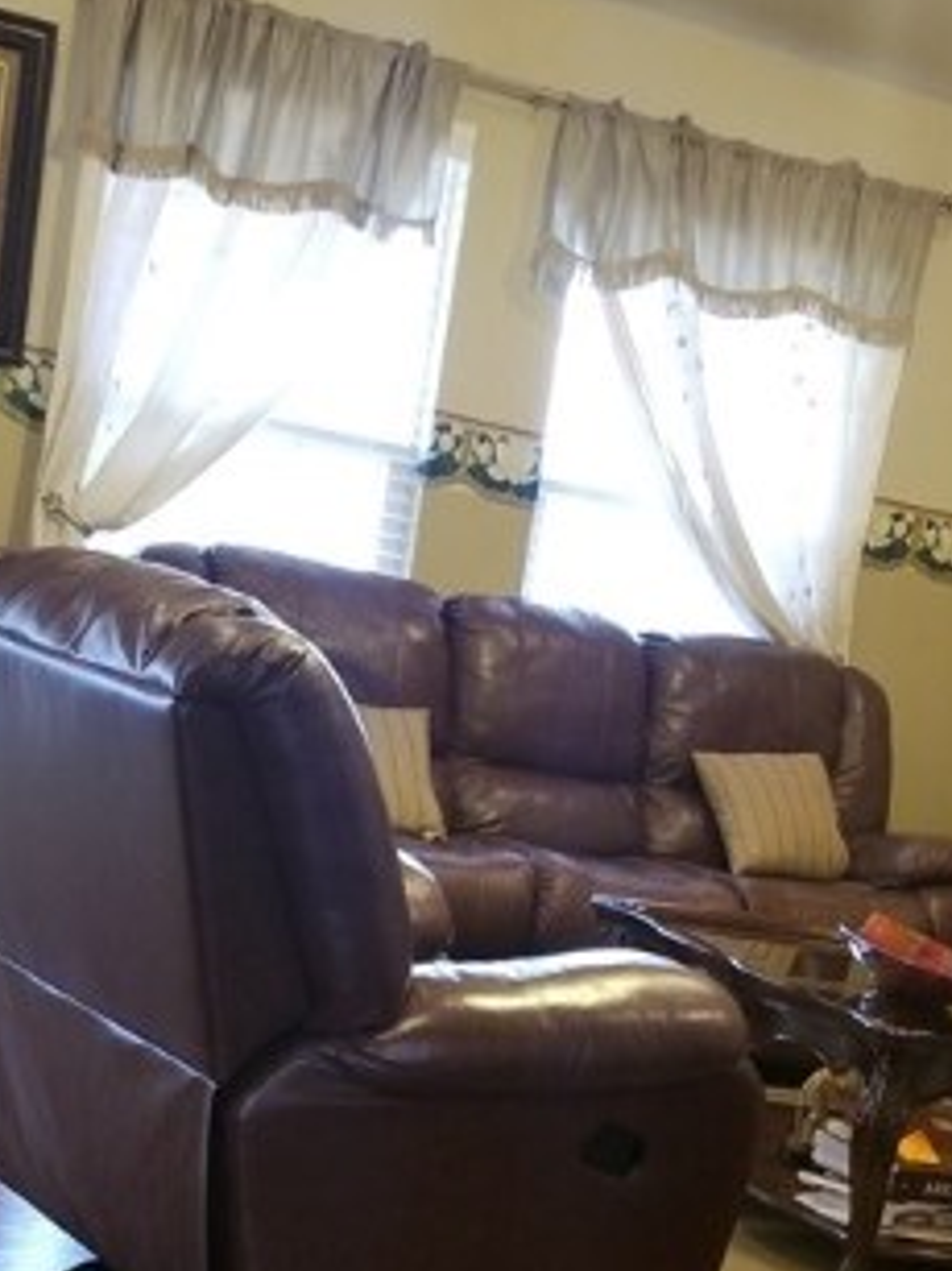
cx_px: 534
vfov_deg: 27.5
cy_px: 1375
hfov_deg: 22.6
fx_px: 2385
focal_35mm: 65
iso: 250
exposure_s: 1/20
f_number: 1.7
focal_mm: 4.25
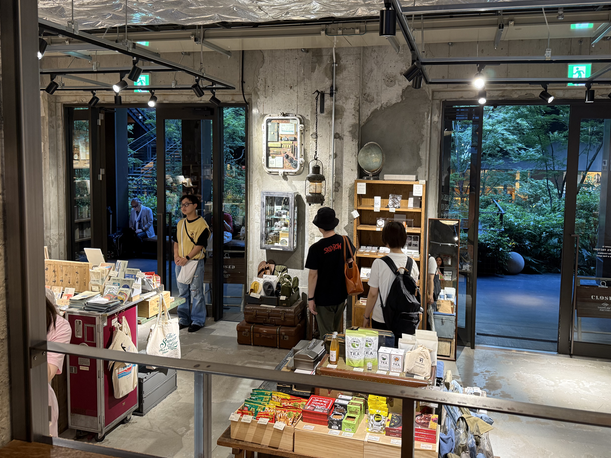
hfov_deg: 63.3
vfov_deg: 49.5
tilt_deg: -3.3
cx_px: 338
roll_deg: -1.1
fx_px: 494
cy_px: 192
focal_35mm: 28
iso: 250
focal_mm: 6.76
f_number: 1.78
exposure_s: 1/60
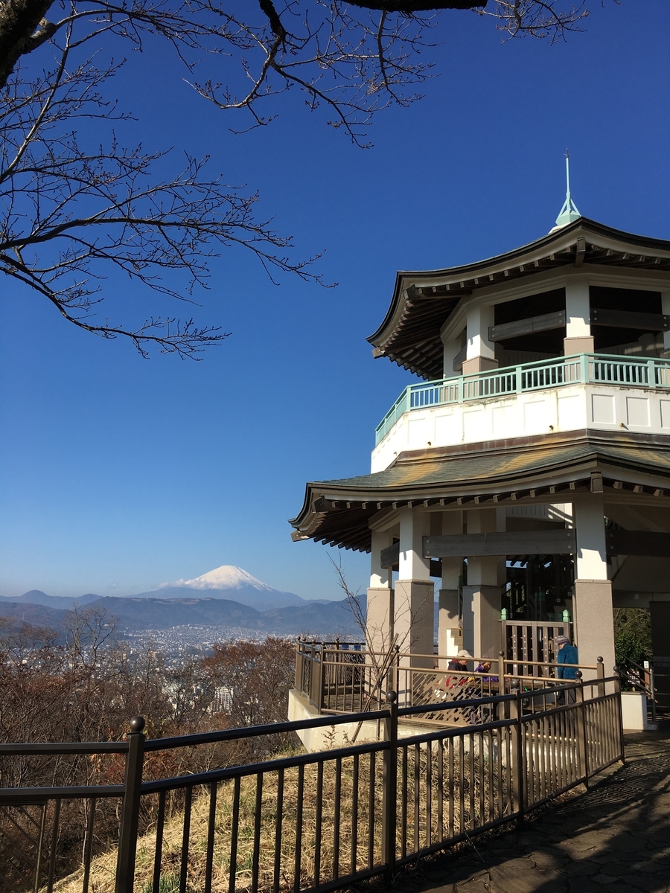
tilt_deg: +10.7
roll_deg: -1.6
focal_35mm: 29
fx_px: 748
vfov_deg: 61.7
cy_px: 446
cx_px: 335
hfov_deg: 48.2
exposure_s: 1/1789
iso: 25
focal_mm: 4.15
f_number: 2.2
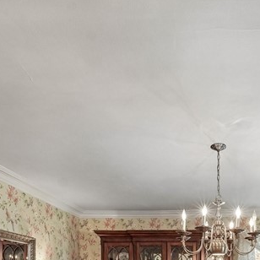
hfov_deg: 43.4
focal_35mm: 36
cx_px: 216
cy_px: 287
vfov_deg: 38.1
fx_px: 306
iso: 250
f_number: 8
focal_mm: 12
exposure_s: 1/30
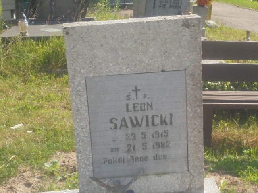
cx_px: 129
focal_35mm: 64
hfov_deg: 30.3
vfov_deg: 22.9
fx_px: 477
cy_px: 96
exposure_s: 1/200
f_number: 5.6
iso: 100
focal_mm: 11.5
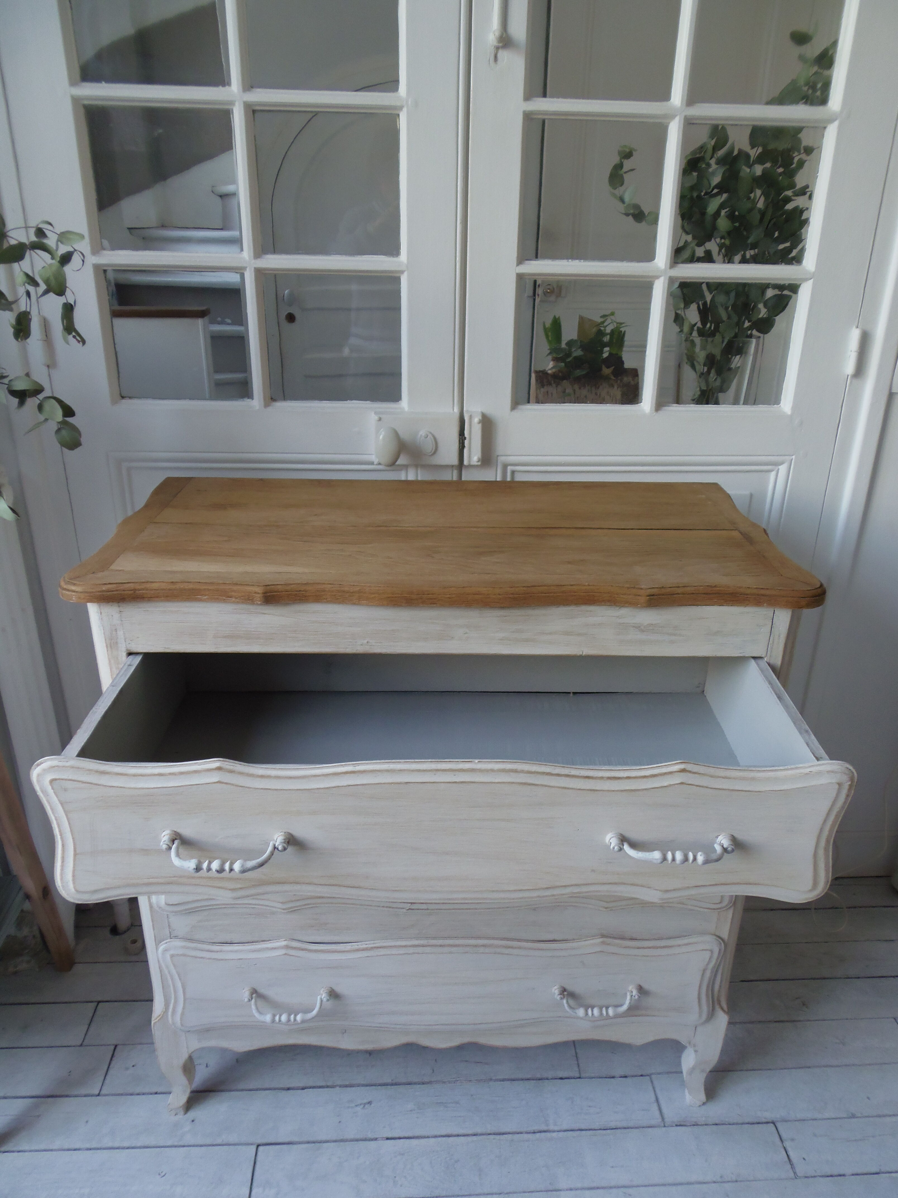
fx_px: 830
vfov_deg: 71.6
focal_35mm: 24
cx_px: 449
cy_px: 599
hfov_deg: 56.8
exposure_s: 1/30
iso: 100
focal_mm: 4.3
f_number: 2.9
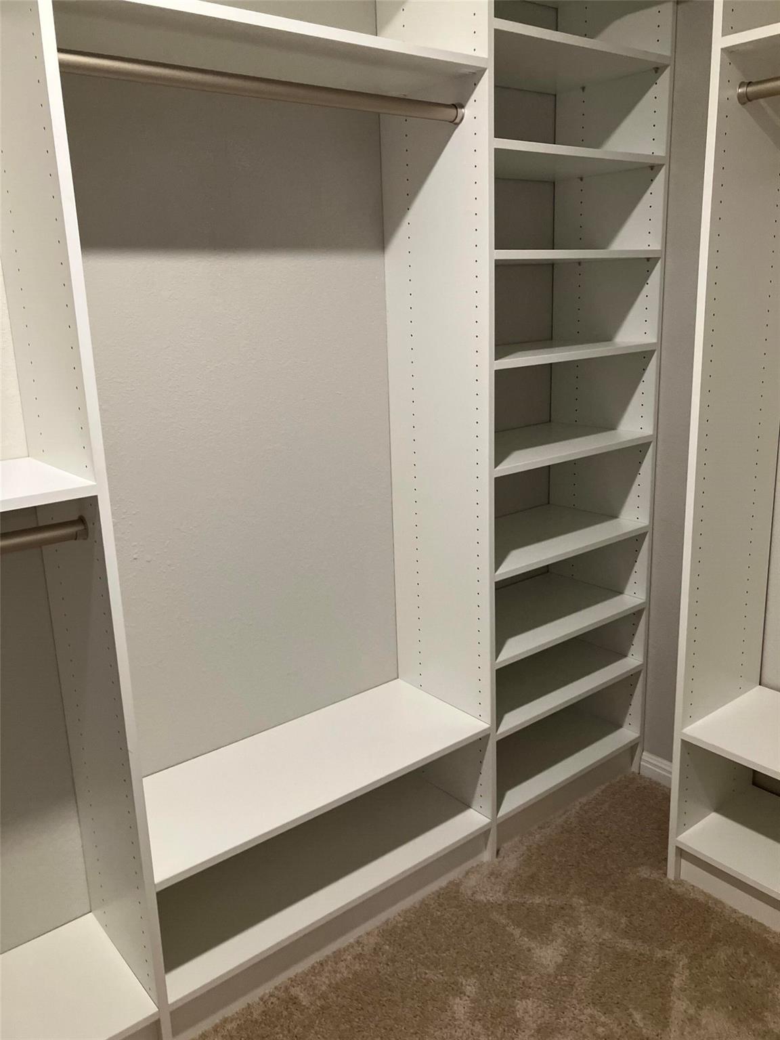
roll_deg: +0.5
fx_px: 841
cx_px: 390
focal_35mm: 28
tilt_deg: -14.8
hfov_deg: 49.7
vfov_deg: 63.4
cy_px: 520
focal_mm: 3.99
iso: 200
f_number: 1.8
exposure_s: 1/60
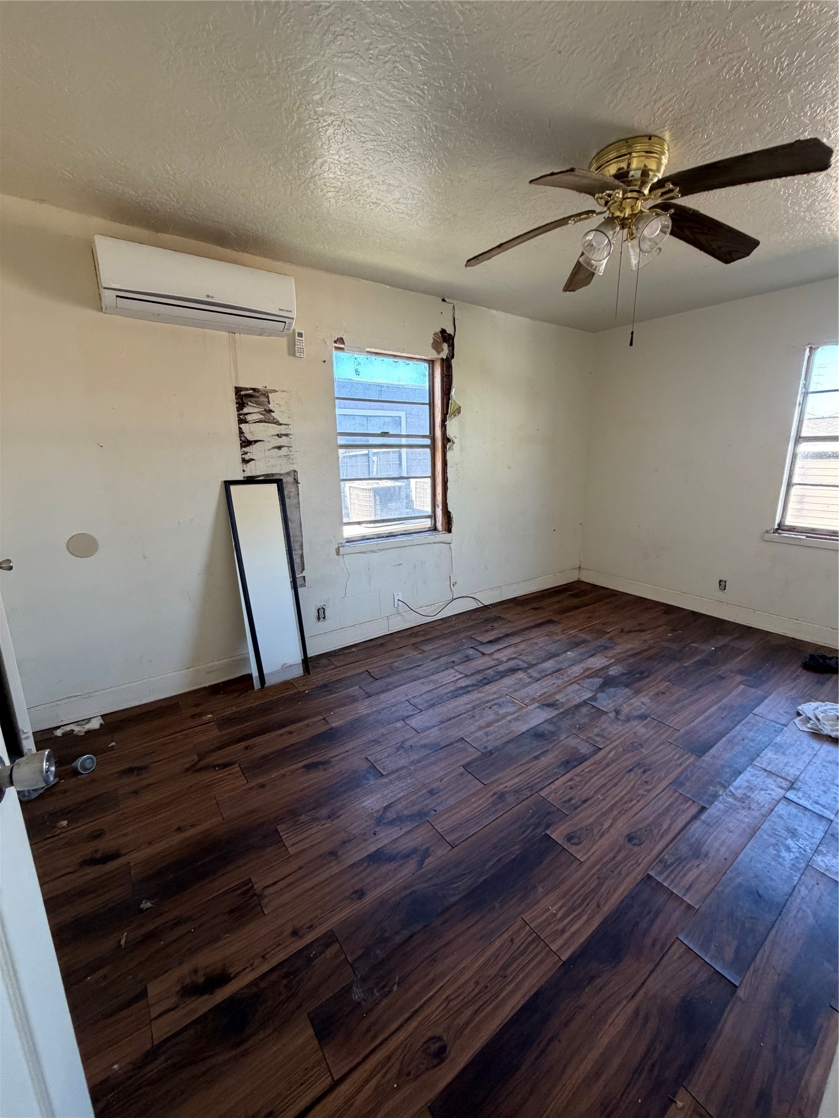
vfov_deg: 102.1
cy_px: 559
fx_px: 452
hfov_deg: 85.7
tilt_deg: -14.3
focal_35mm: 14
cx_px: 420
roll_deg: -1.6
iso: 250
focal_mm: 2.22
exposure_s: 1/121
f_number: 2.2
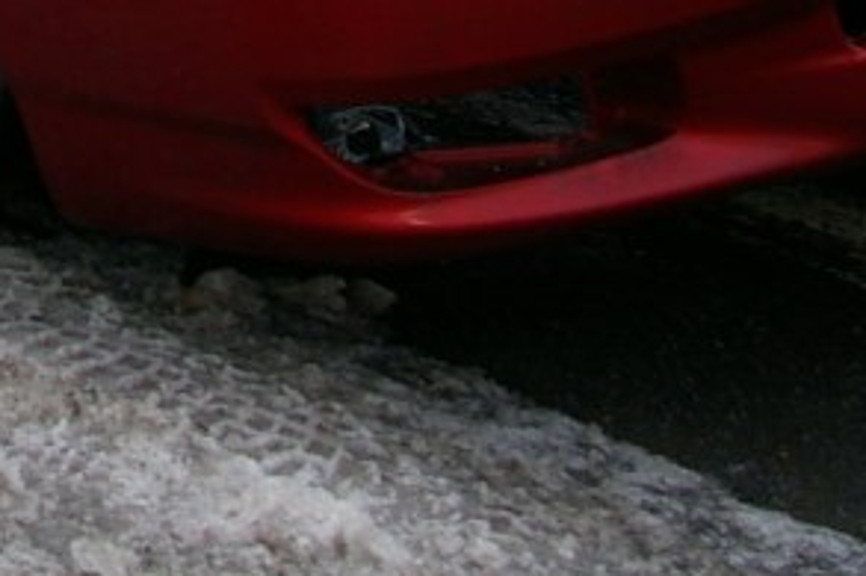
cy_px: -768
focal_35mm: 175
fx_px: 4202
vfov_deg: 7.4
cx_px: -399
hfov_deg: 11.3
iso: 200
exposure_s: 1/60
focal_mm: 21
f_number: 5.6
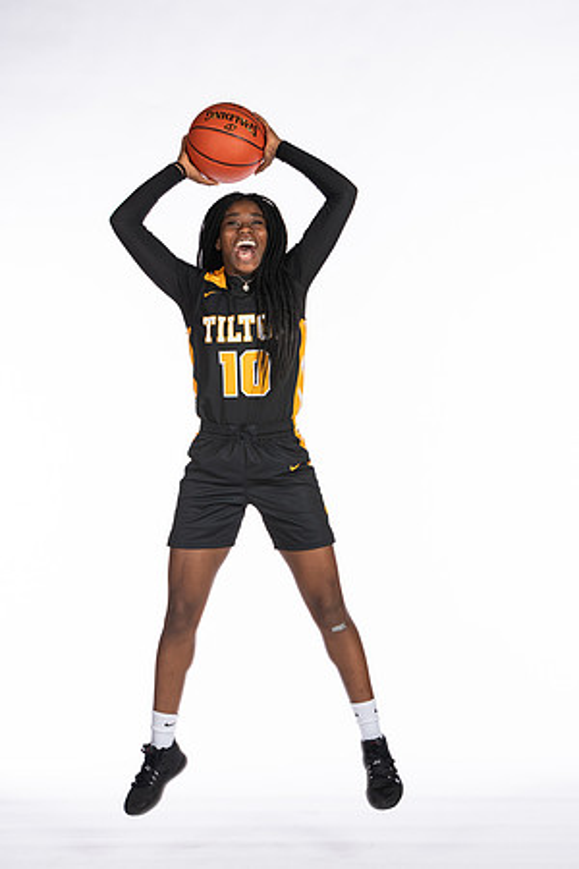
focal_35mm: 105
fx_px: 2533
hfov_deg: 13.0
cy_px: 434
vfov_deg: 19.5
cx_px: 290
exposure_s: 1/100
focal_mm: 70
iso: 100
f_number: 5.6
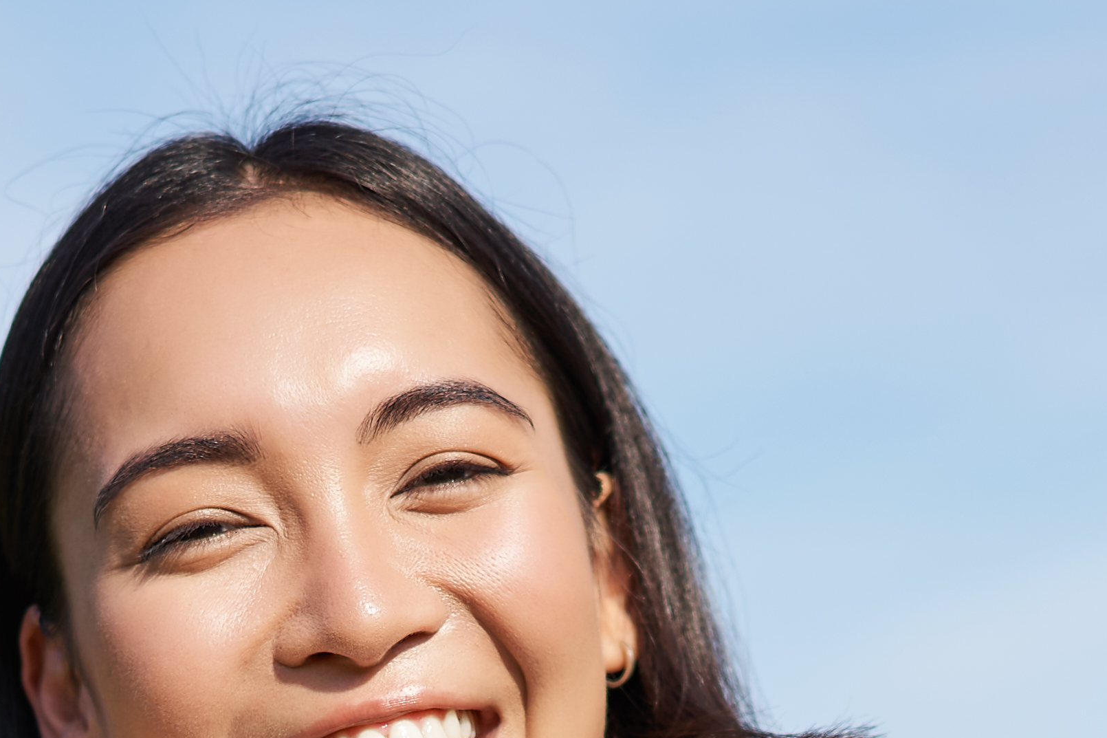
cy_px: 1161
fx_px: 6303
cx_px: 569
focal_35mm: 205
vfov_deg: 6.6
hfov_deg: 10.0
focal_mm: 55
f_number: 2.2
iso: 100
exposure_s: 1/3200
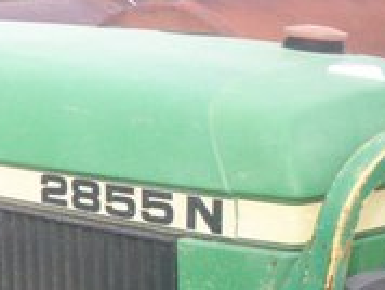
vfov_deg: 13.5
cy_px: 197
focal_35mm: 110
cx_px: -173
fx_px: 1225
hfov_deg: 16.5
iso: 100
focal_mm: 6
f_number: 4.5
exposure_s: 1/111
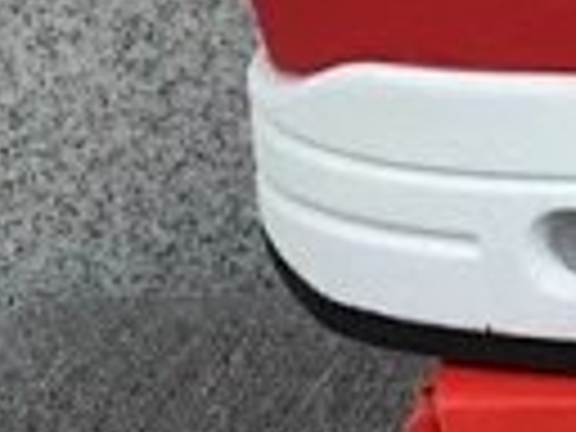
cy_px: 243
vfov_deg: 9.6
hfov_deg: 11.2
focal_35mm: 155
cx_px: 1251
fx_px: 2579
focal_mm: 3.3
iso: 25
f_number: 2.4
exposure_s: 1/403
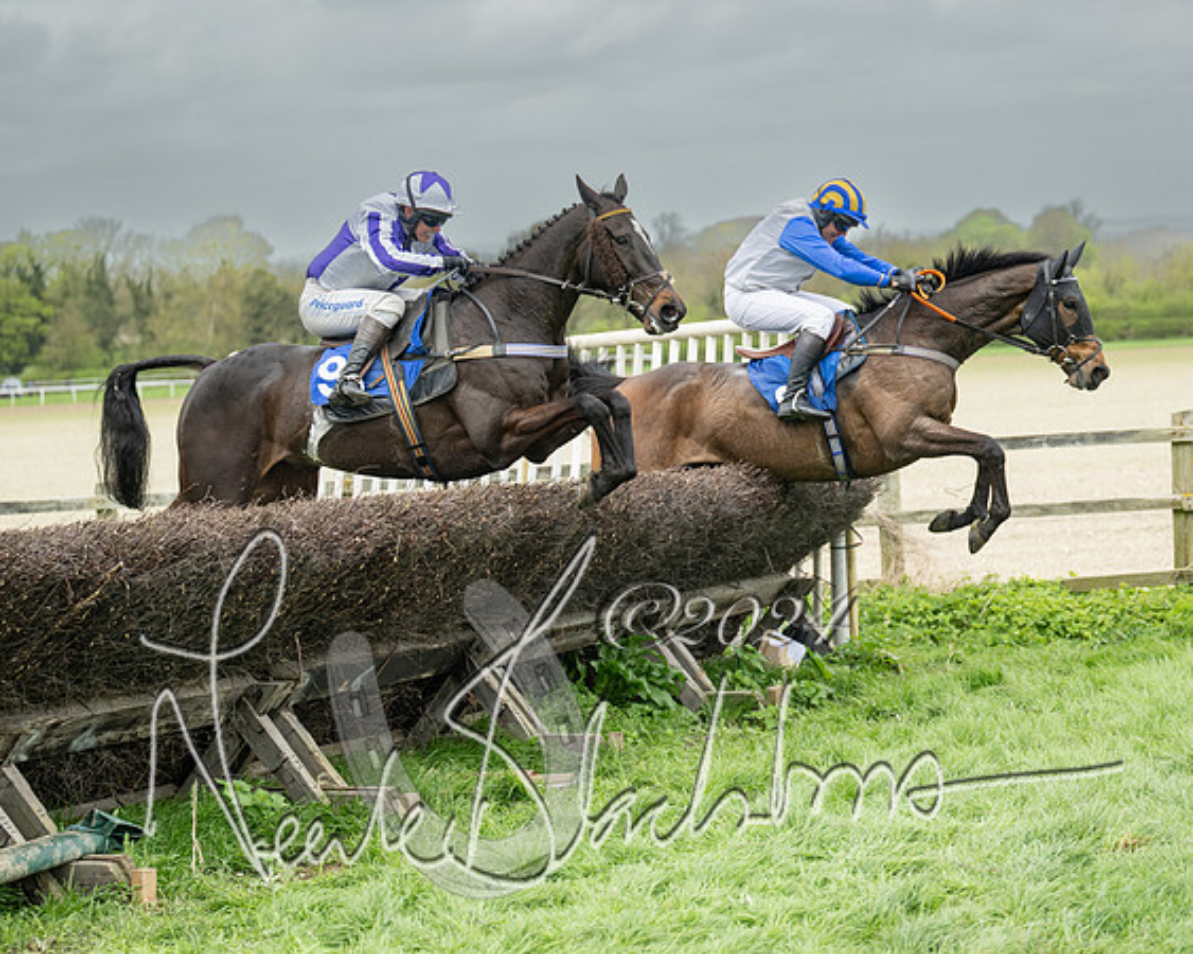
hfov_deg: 20.3
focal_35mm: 94
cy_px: 572
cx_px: 583
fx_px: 3334
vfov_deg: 16.3
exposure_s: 1/2000
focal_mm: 70
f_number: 2.8
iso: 400
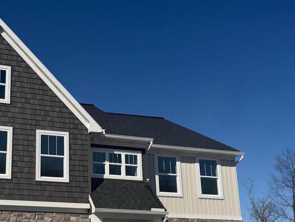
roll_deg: +1.0
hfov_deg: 42.8
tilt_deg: +12.2
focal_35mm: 42
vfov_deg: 33.1
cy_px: 188
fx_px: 358
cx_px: 60
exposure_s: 1/10309
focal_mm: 6.76
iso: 80
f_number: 1.78
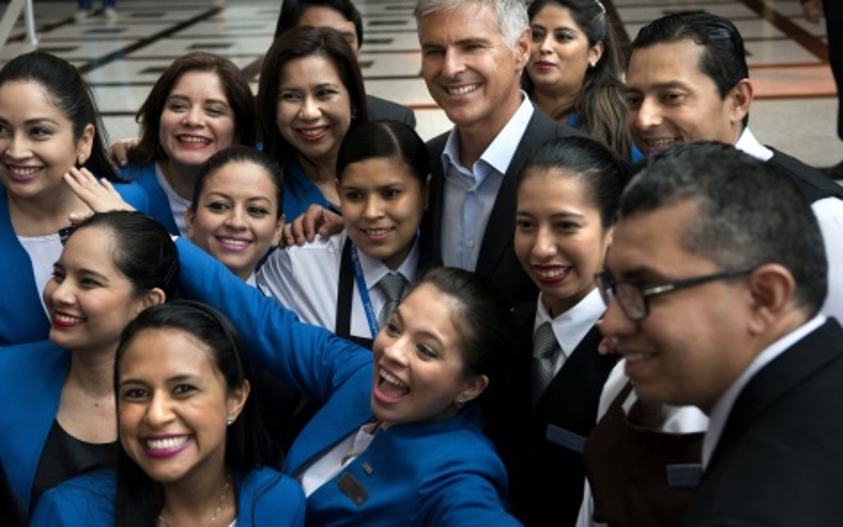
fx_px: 1333
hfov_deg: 35.1
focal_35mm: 58
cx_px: 416
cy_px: 243
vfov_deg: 22.4
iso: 1000
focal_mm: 56
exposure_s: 1/200
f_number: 5
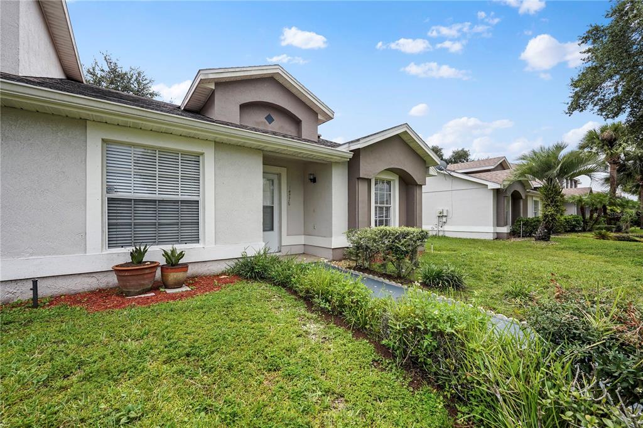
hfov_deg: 104.3
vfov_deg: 81.2
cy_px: 214
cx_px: 322
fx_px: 250
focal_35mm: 14
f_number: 5.6
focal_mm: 14
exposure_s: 1/640
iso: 250
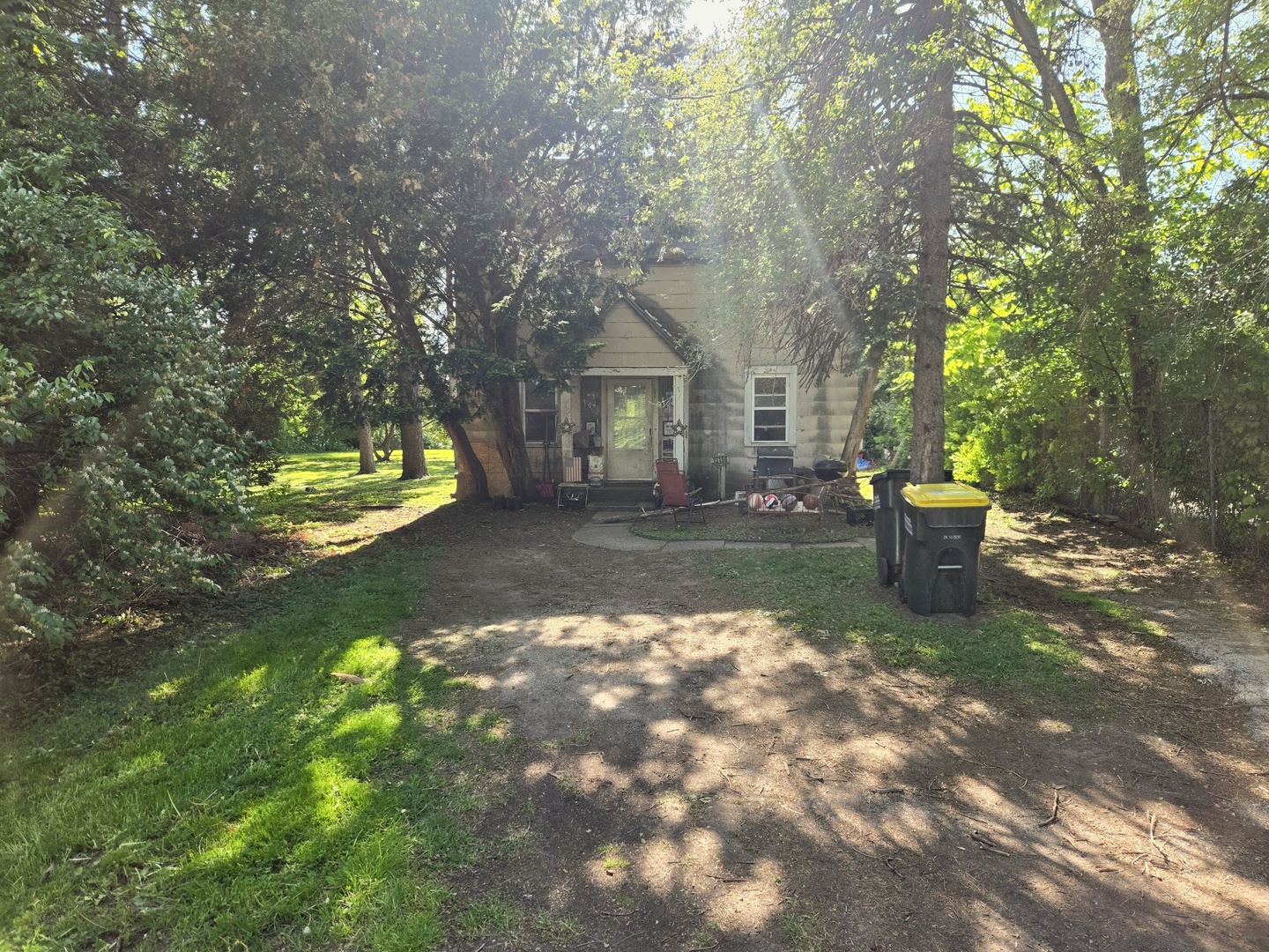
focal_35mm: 23
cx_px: 634
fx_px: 843
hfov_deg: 73.9
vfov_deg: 58.9
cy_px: 476
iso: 80
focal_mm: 5.4
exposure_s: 1/616
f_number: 1.8
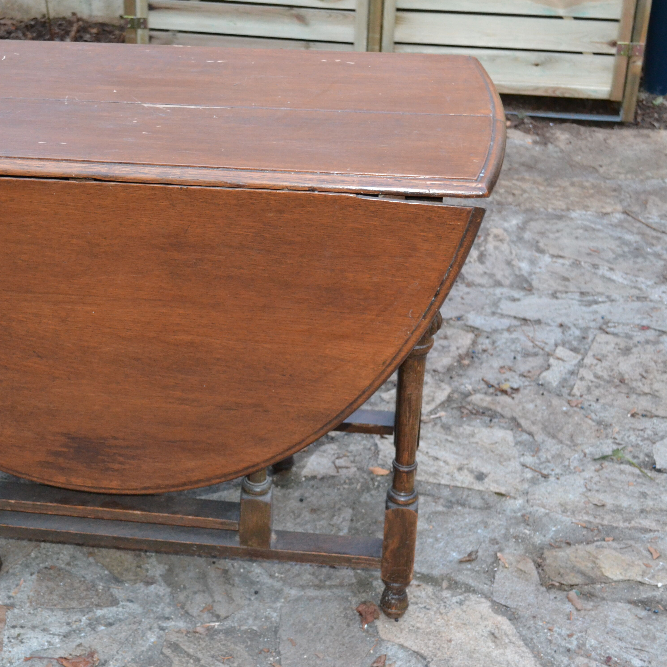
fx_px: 1286
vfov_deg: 29.1
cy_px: 339
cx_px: 179
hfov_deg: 28.7
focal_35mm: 59
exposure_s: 1/60
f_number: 4.5
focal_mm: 30
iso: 2200
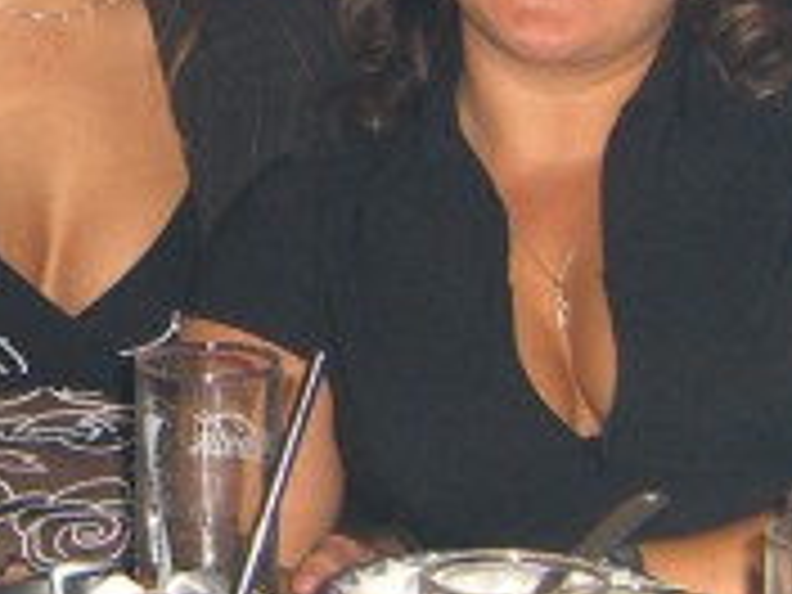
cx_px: -4
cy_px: 63
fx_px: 3958
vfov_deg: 8.6
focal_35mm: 173
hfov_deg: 11.3
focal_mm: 7.9
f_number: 2.8
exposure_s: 1/60
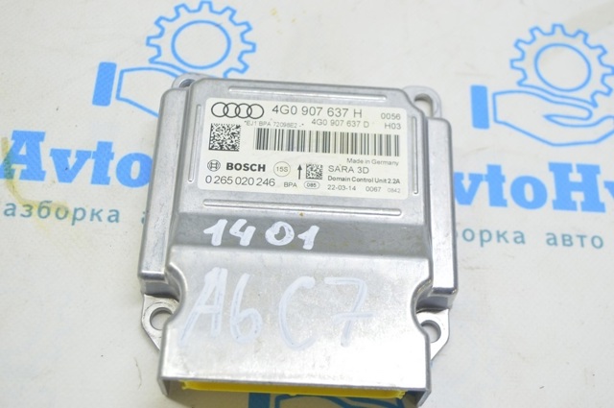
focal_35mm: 46
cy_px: 204
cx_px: 307
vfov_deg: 28.9
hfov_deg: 42.4
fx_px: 792
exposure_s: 1/20
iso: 400
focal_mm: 31
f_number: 5.6
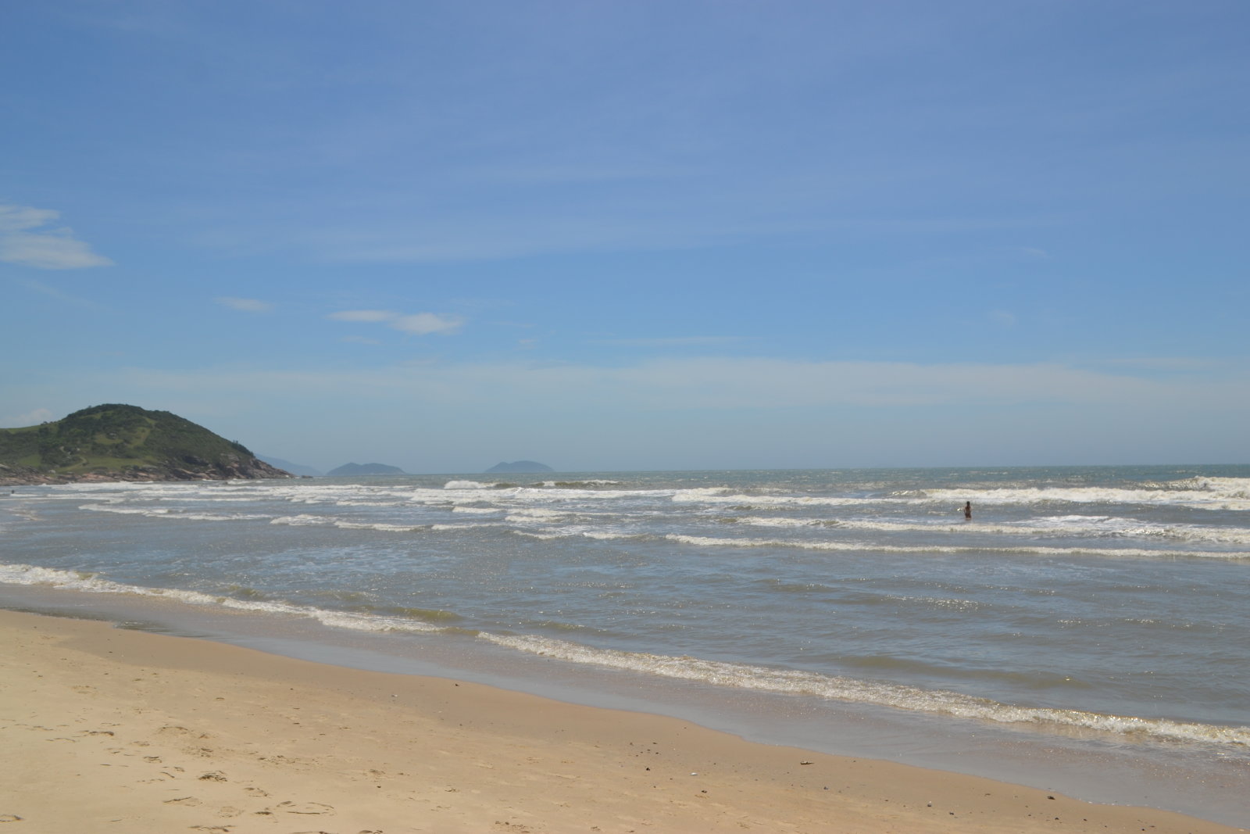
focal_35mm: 30
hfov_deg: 61.9
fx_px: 1042
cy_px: 417
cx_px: 625
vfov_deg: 43.6
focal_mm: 20
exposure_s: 1/320
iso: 100
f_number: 9
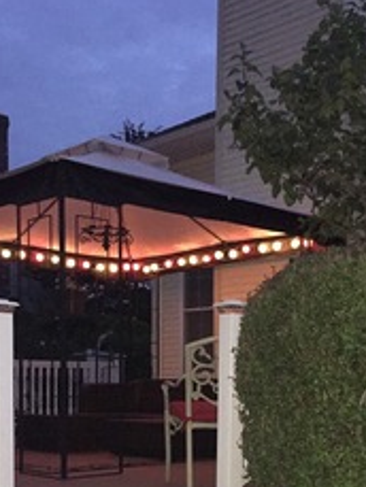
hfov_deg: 25.7
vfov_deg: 32.4
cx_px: 200
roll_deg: -0.3
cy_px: 419
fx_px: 803
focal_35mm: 57
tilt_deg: -2.8
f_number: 2.2
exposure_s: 1/16
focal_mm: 4.15
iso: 1000
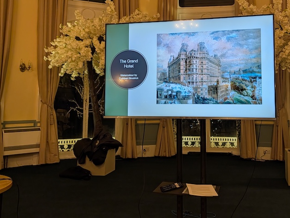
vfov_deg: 37.5
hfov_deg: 48.3
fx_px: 319
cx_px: 187
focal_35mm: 38
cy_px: 78
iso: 402
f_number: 1.68
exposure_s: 1/301
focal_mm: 6.9
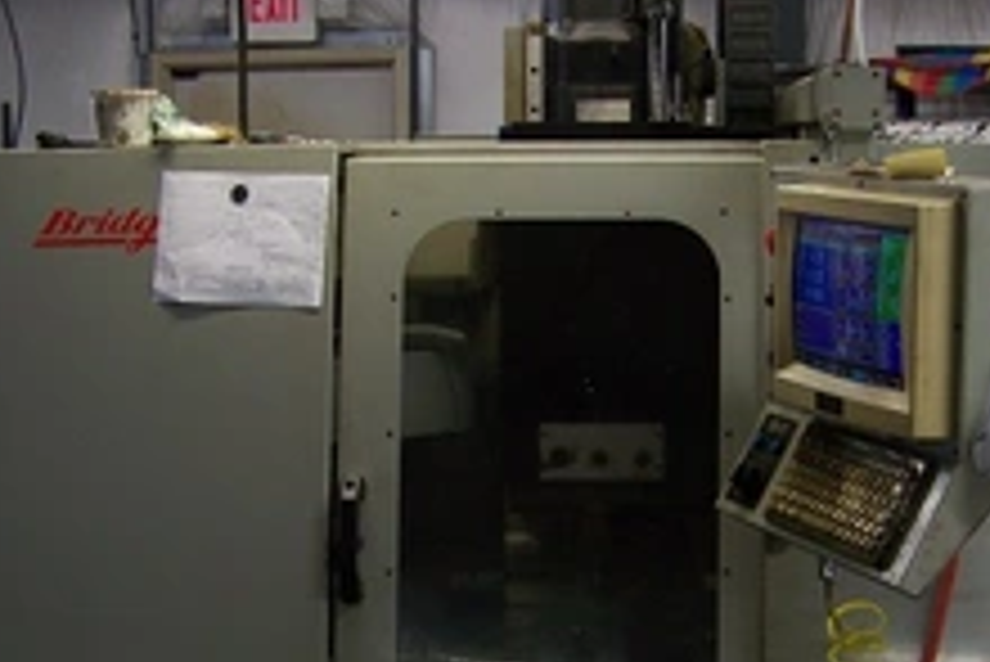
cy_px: 473
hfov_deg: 29.5
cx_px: 612
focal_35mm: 68
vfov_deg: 19.9
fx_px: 1871
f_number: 2.8
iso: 100
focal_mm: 5.85
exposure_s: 1/30
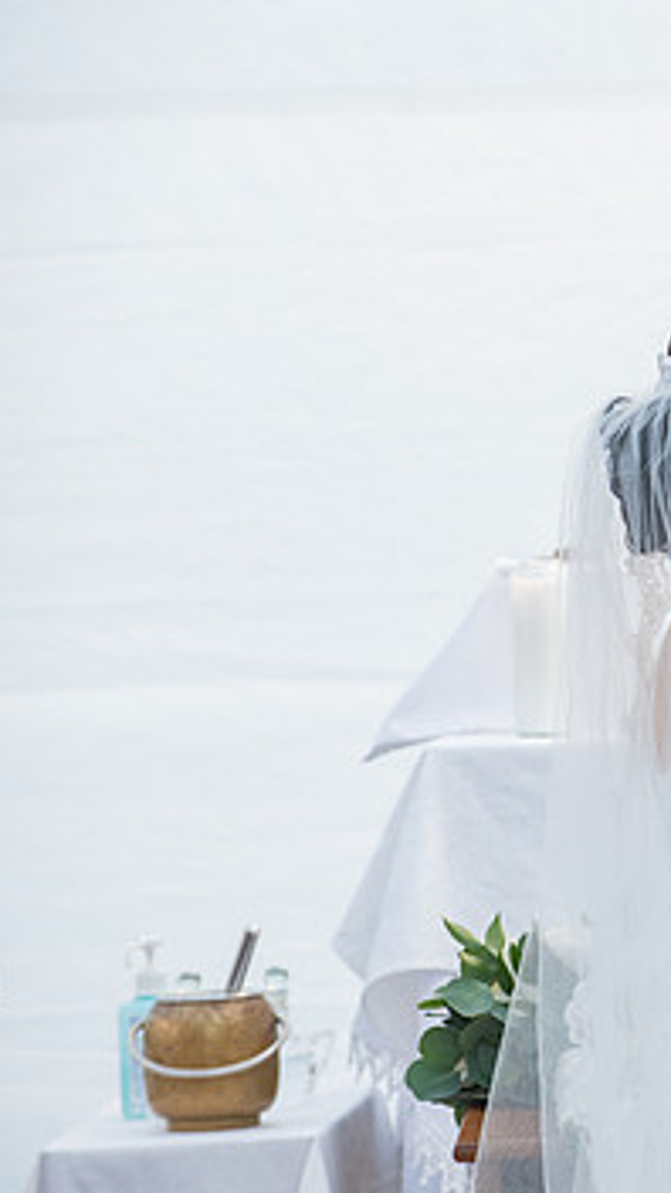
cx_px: 973
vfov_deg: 6.9
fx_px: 9837
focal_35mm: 311
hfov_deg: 3.9
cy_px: 585
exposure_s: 1/125
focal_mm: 180
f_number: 6.3
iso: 800
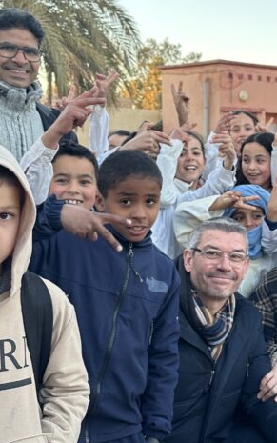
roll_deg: -1.8
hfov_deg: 21.7
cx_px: 318
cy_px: 181
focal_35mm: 56
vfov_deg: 36.2
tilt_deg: -3.4
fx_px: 676
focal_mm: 6.86
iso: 100
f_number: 1.78
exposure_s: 1/121
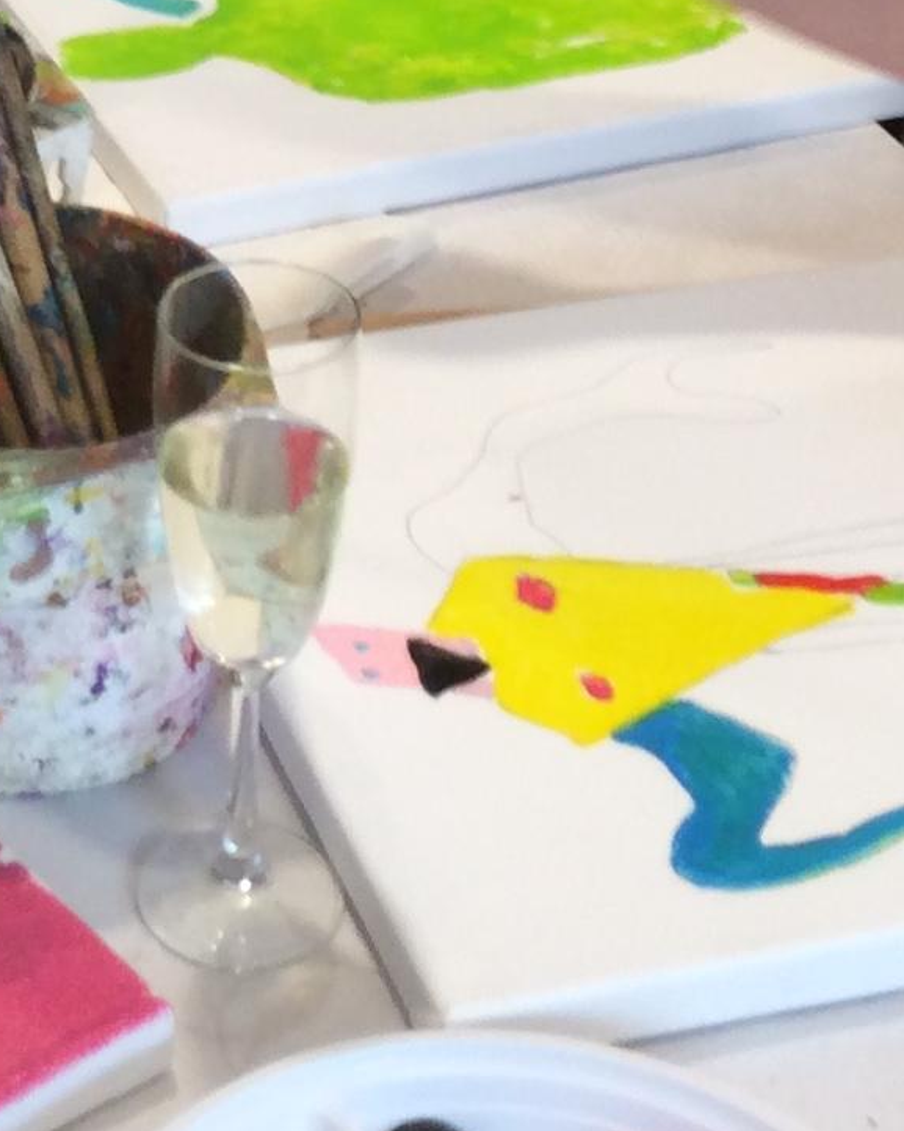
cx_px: 78
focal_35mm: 112
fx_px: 3748
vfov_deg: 16.2
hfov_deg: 13.6
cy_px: -378
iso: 40
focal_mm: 3.3
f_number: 2.4
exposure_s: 1/25
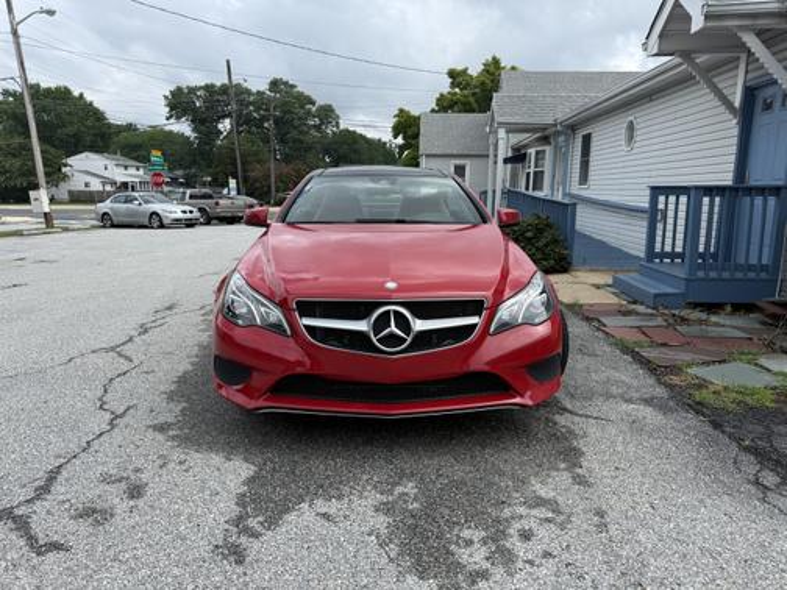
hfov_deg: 71.6
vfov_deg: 56.8
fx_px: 546
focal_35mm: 24
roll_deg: -0.9
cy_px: 295
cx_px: 394
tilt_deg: -11.3
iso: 80
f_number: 1.78
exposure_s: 1/3584
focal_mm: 6.76
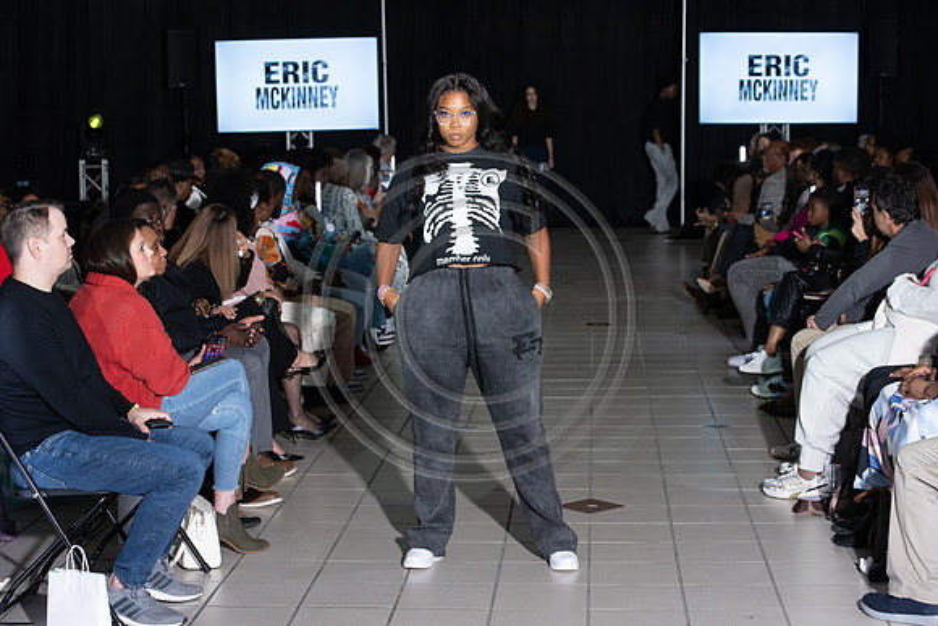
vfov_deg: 19.5
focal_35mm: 70
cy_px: 313
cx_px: 469
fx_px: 1824
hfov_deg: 28.8
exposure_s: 1/160
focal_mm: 70
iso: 1250
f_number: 5.6
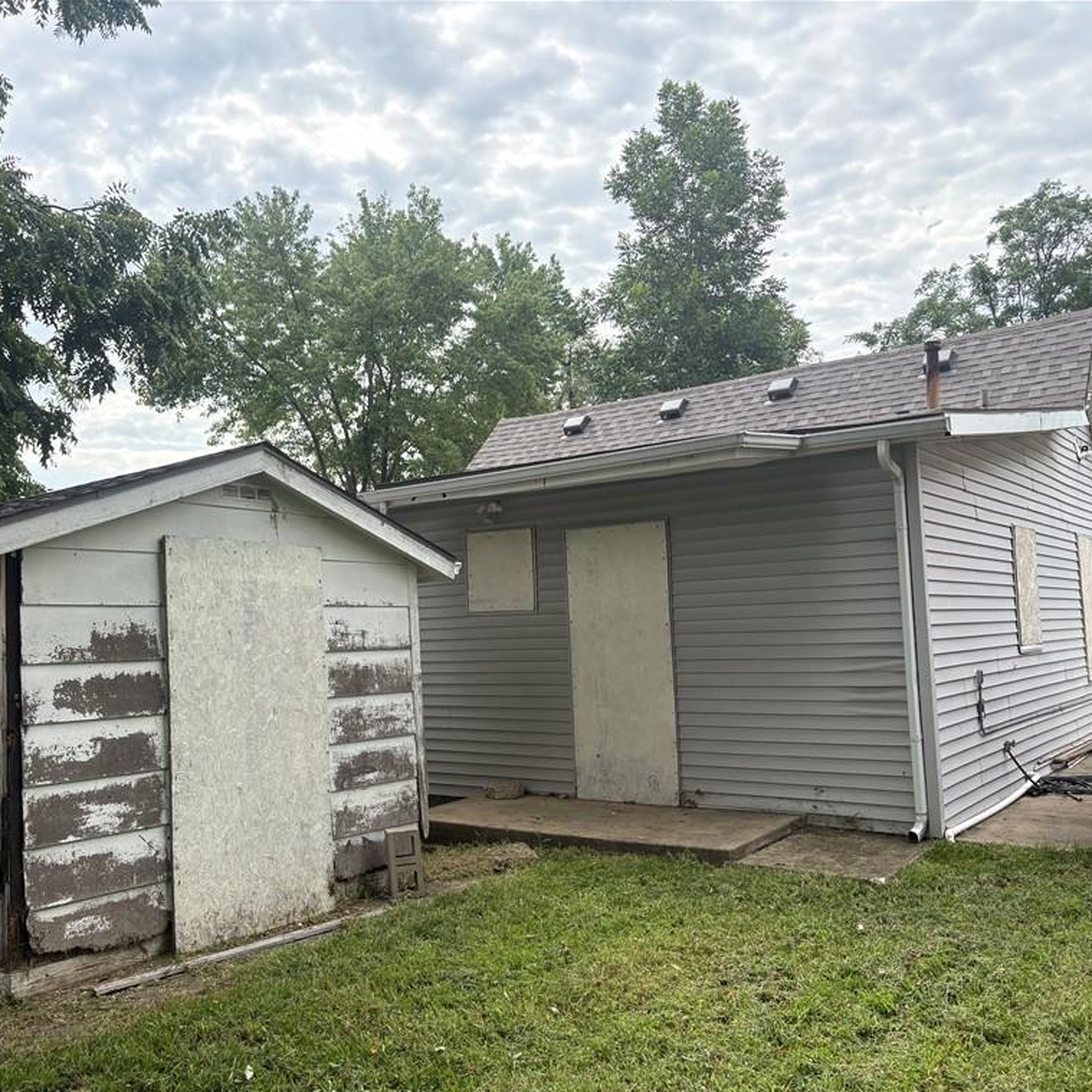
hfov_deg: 52.0
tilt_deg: +3.6
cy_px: 551
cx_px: 407
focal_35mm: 31
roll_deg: +2.3
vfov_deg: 52.5
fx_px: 1106
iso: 64
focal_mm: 5.96
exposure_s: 1/1550
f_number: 1.6
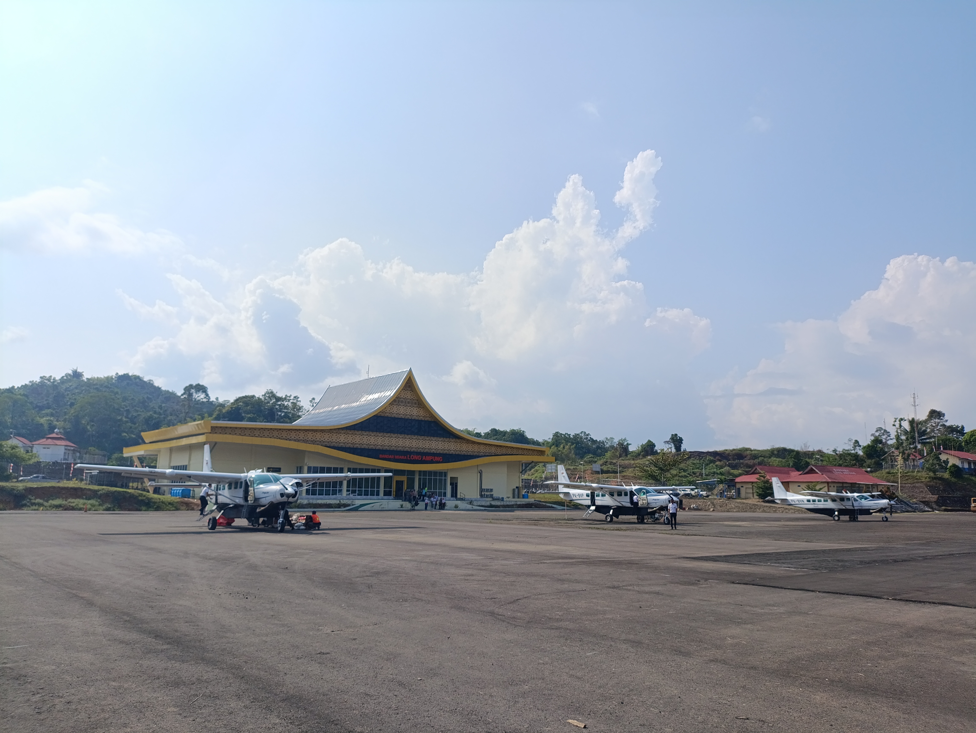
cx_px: 488
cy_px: 366
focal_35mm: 25
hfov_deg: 69.4
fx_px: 705
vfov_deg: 54.9
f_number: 1.7
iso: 50
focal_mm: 4.71
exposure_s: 1/789
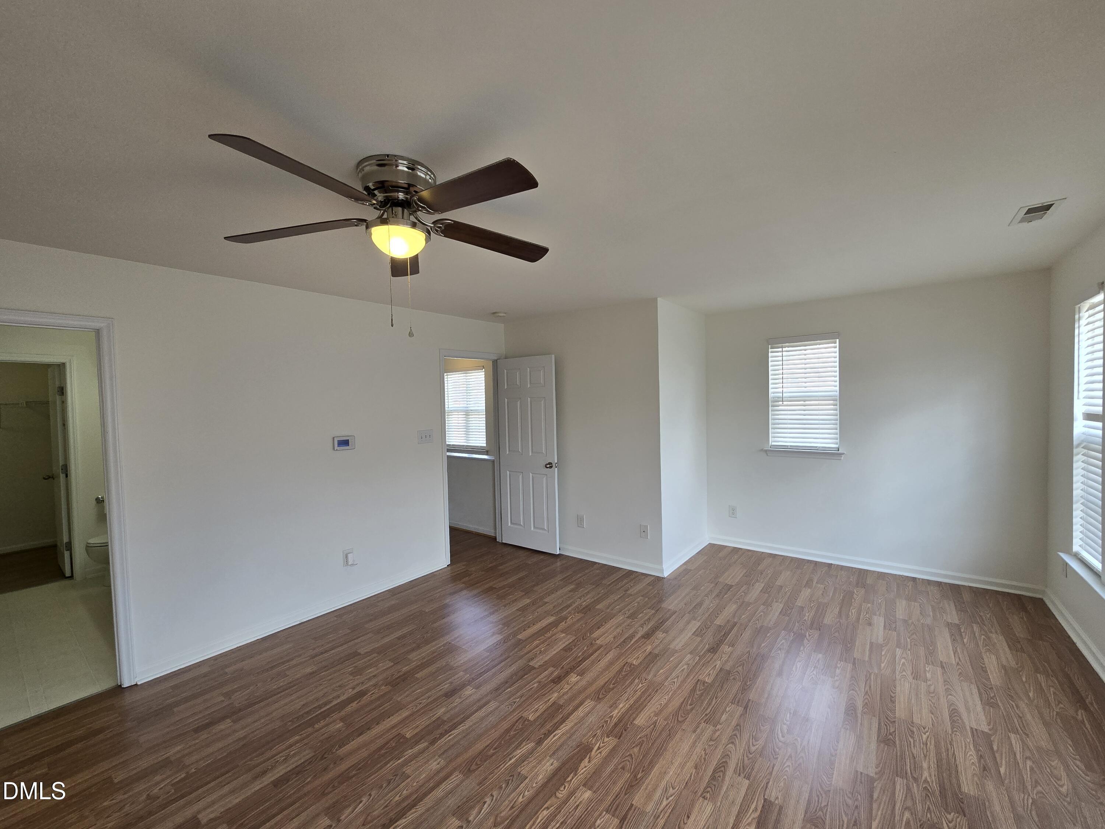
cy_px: 414
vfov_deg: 89.9
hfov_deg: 106.2
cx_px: 552
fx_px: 415
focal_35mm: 13
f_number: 2.2
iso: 80
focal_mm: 2.2
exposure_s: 1/120
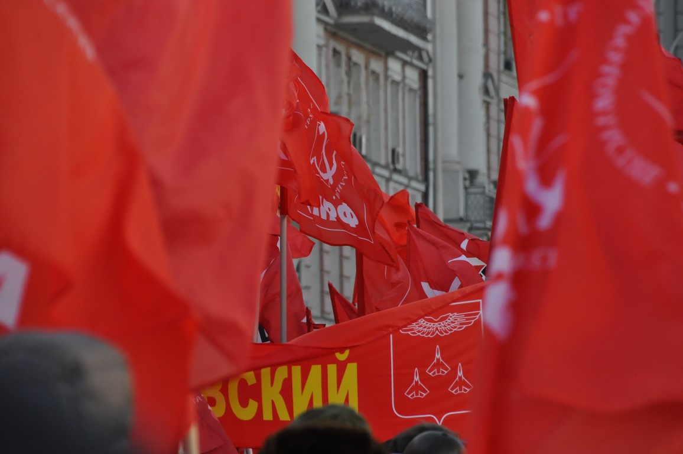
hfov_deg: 5.5
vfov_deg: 3.7
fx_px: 7106
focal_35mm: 375
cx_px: 342
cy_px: 227
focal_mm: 250
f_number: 8
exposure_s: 1/800
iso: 1000
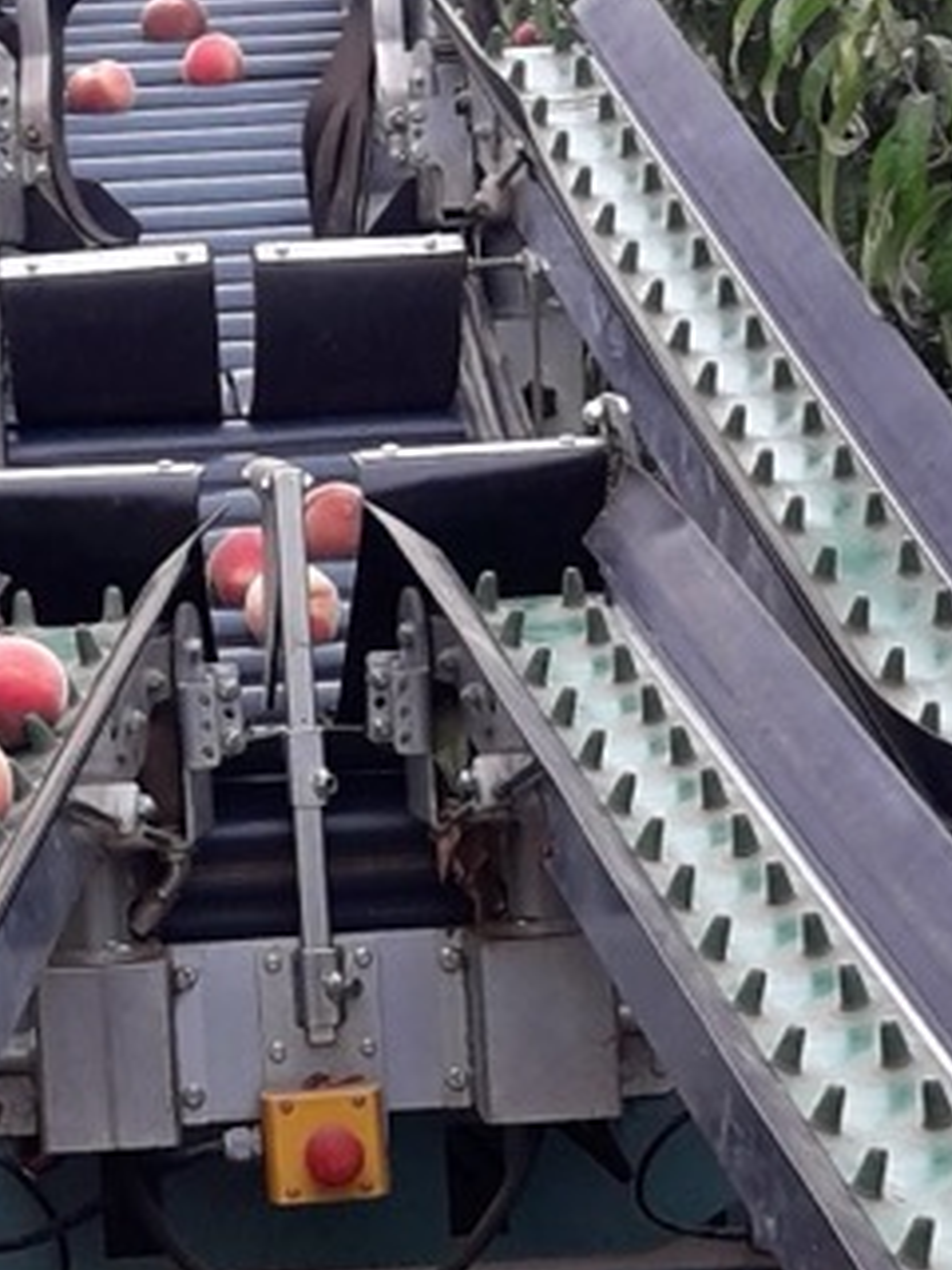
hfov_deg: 10.6
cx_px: 178
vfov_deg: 14.0
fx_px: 5134
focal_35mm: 140
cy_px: 964
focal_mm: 3.7
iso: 40
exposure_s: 1/320
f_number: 1.9
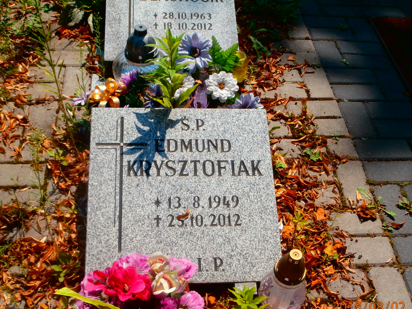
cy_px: 169
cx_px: 199
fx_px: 512
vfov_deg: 33.6
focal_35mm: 43
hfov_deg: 43.8
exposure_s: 1/1000
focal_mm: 6.67
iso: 100
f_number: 3.9
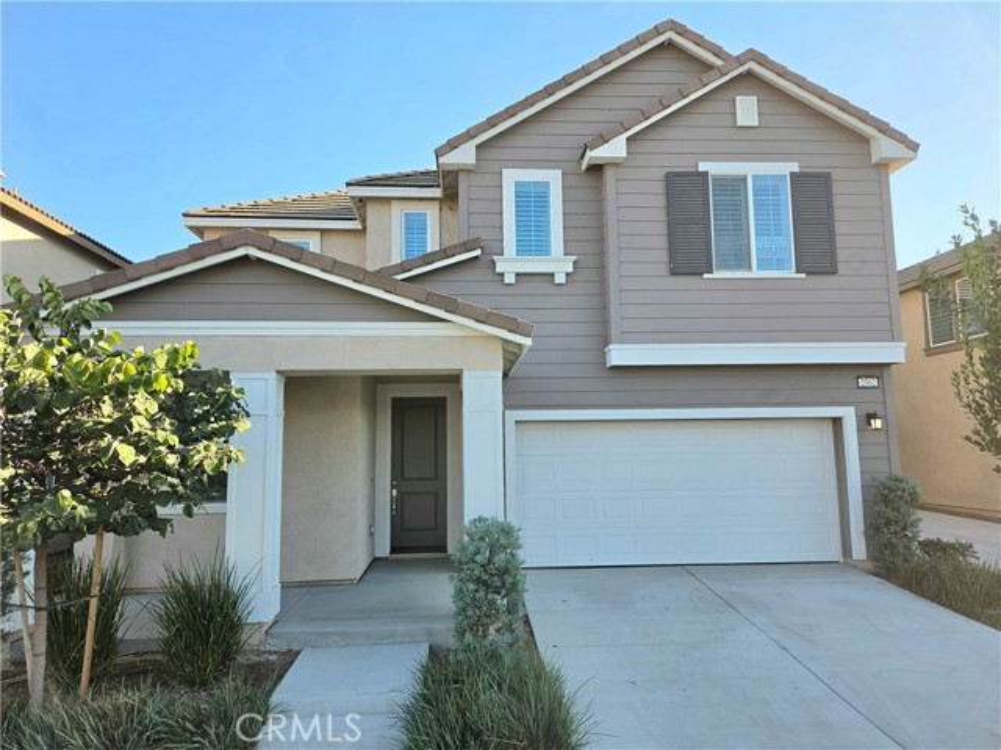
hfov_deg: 73.9
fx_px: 665
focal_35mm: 23
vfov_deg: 58.9
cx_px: 500
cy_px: 375
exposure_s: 1/2500
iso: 80
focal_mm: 5.4
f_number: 1.8
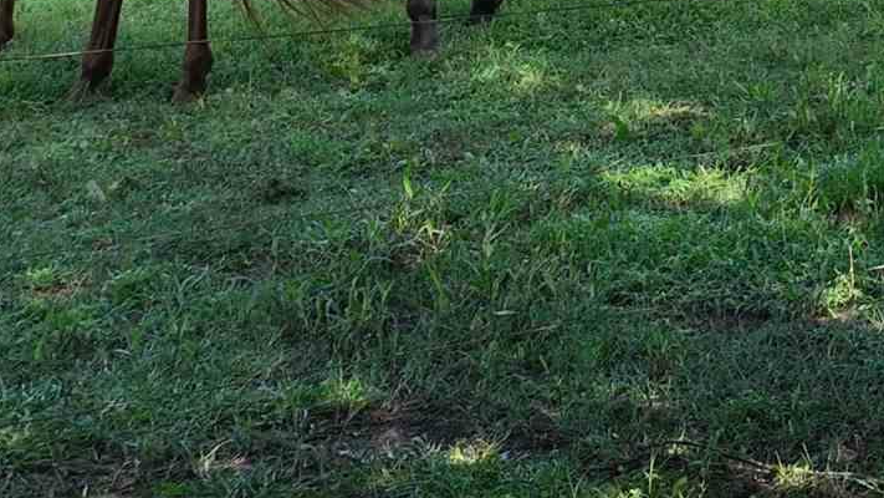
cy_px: -479
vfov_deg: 10.0
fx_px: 2649
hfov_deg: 16.9
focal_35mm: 113
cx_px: 1385
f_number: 2.8
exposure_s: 1/640
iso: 200
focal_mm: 12.29
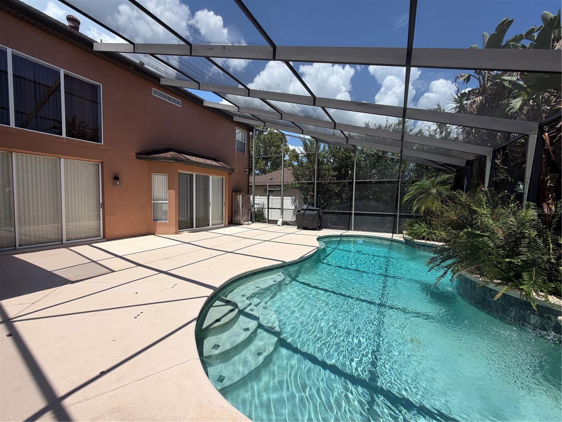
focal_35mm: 14
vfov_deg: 85.7
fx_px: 227
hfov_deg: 102.1
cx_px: 281
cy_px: 211
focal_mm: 2.22
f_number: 2.2
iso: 20
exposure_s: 1/942
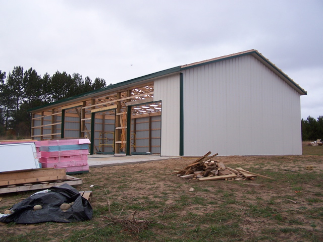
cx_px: 162
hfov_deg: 49.0
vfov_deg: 37.7
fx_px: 355
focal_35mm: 38
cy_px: 121
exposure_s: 1/45
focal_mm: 6.3
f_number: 2.8
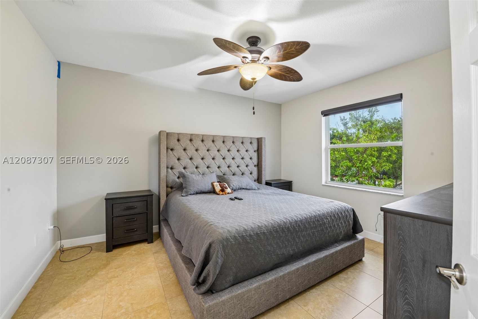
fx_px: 186
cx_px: 239
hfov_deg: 104.3
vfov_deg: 81.2
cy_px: 160
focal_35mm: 14
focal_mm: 14
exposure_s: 1
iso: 200
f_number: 9
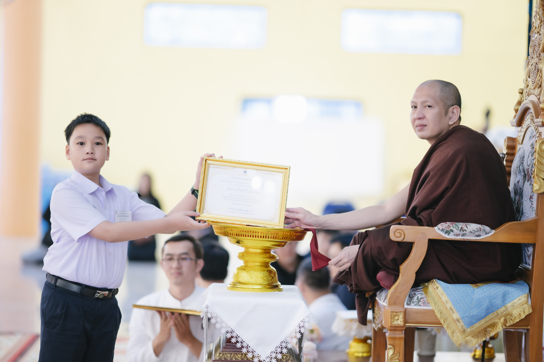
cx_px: 272
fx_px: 1586
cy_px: 181
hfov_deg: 19.5
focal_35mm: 105
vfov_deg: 13.0
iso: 1250
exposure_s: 1/400
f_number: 1.4
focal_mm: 105
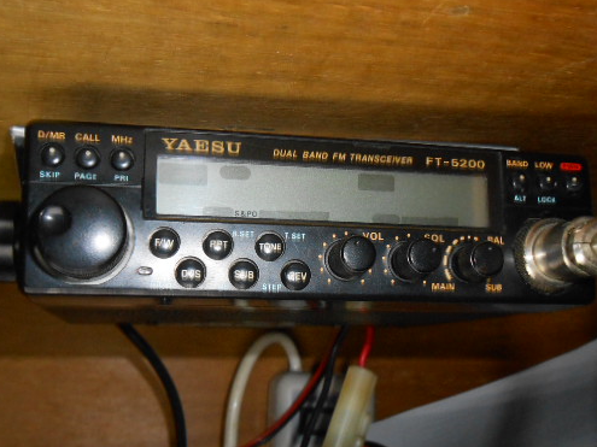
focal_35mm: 44
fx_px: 759
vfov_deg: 32.7
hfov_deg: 43.0
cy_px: 275
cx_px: 294
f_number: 12.5
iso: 400
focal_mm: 6
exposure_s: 1/6
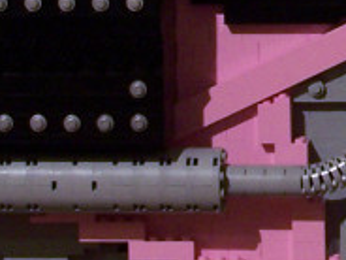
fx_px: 3558
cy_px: -26
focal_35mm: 356
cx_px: 632
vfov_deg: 4.2
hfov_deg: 5.5
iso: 80
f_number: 3.2
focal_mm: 10.7
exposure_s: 1/2
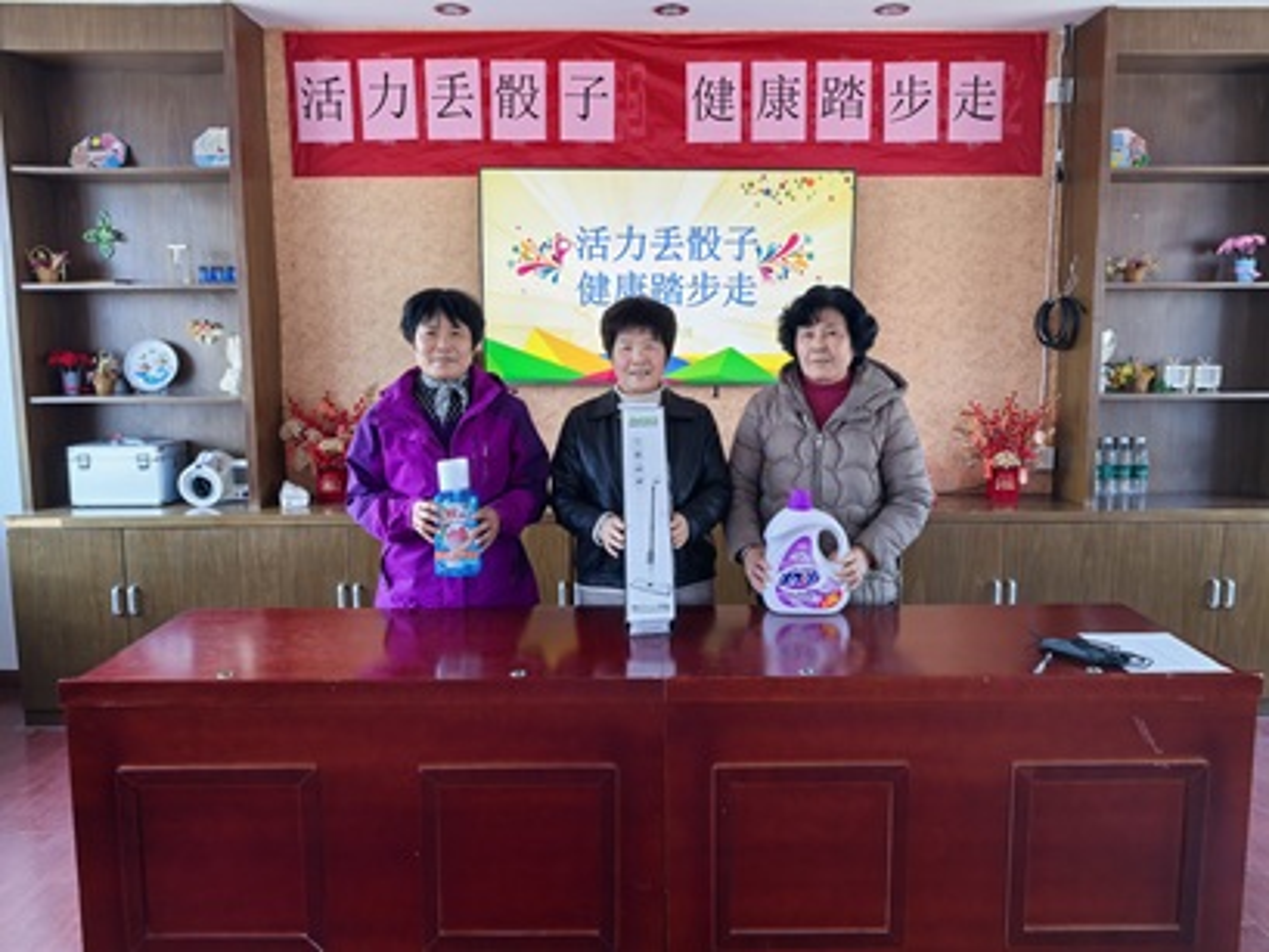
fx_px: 990
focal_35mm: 27
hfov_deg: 65.3
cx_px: 634
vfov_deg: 51.4
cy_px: 476
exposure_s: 1/50
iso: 400
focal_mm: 6.98
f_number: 4
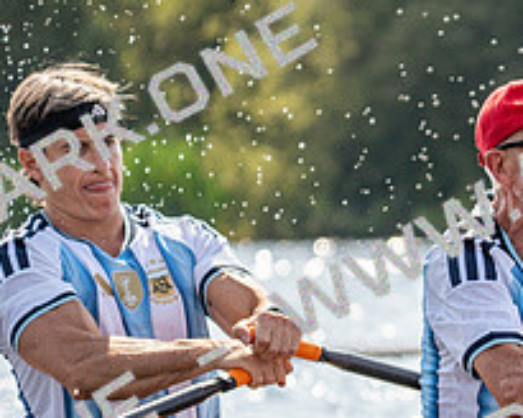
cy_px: 343
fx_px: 8219
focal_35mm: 531
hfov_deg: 3.6
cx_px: 584
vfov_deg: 2.9
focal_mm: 200
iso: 250
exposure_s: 1/1600
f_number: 5.6
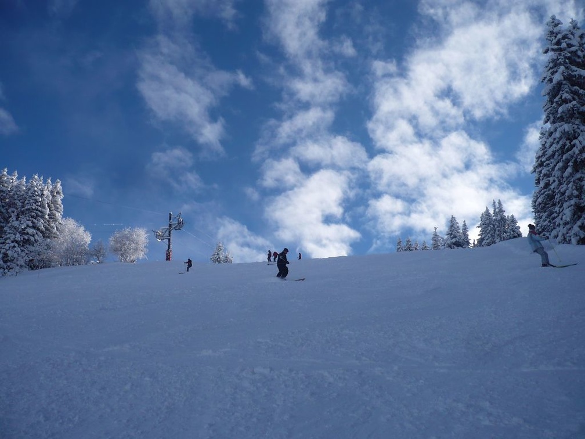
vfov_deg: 40.7
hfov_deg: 52.6
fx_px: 591
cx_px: 292
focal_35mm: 35
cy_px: 220
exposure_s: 1/500
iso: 100
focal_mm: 5.8
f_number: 8
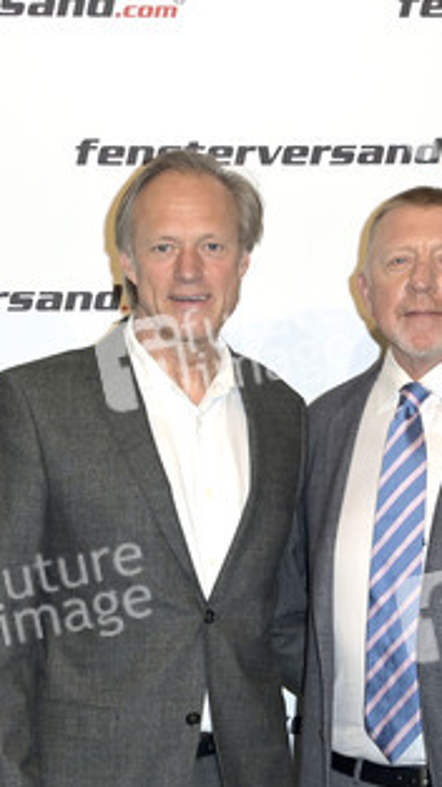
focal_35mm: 83
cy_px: 478
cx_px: 296
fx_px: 1730
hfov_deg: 14.5
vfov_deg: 25.5
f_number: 5.6
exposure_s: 1/250
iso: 640
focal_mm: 62
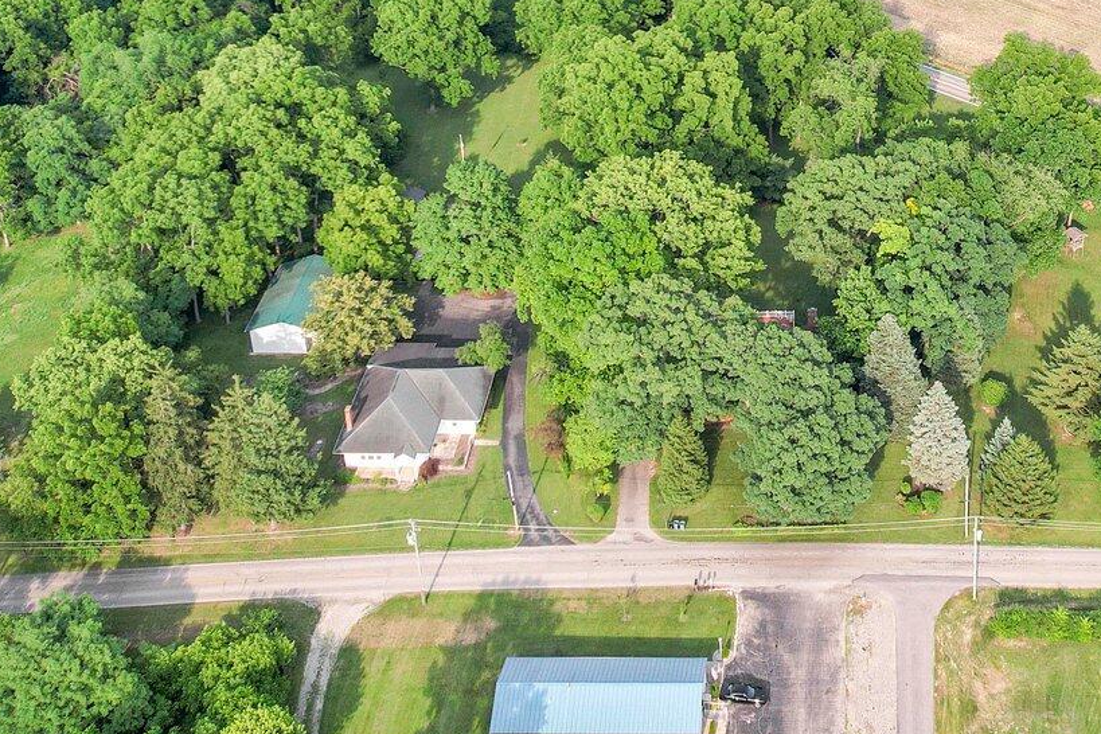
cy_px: -123
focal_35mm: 55
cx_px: 882
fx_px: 1682
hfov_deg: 35.1
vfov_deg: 22.8
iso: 100
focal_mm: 8.38
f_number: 2.8
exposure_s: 1/500
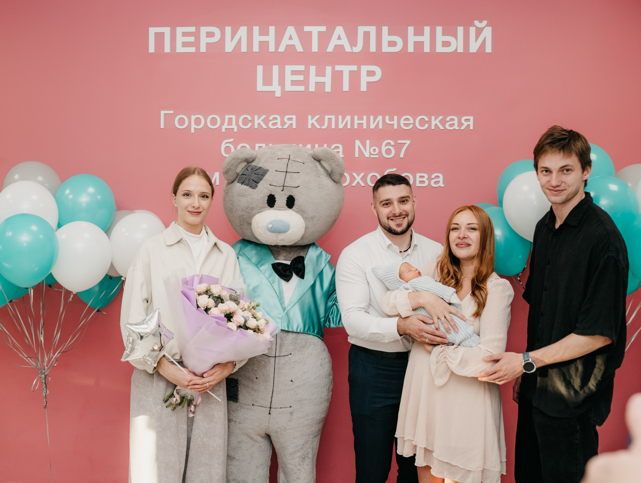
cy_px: 247
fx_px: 721
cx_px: 275
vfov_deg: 37.0
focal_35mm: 39
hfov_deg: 47.8
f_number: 4
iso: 640
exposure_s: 1/160
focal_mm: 35
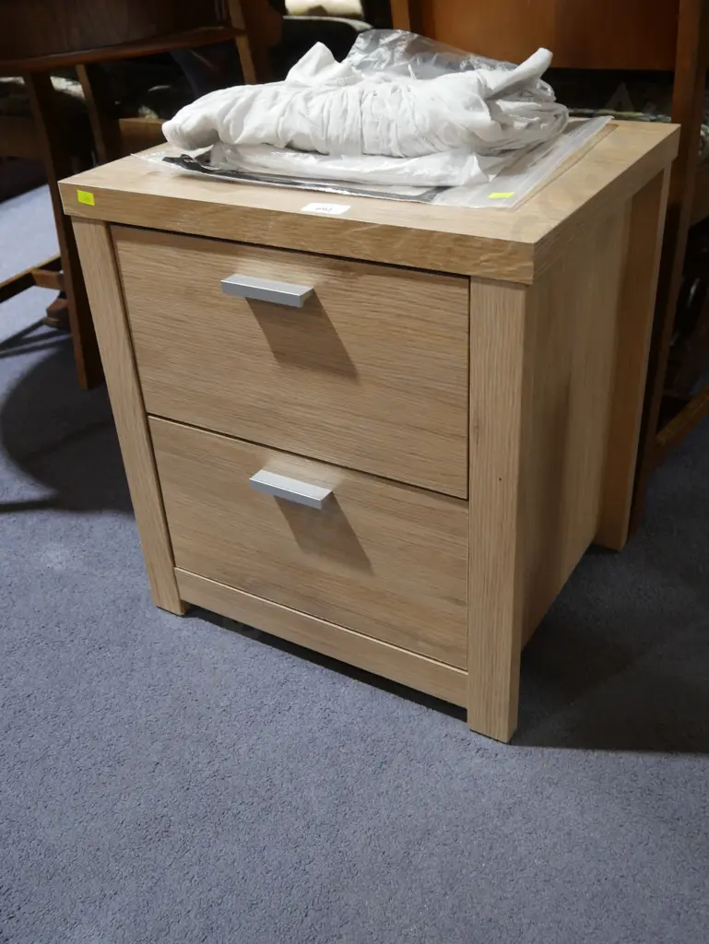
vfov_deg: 53.9
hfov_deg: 41.8
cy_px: 472
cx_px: 354
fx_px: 928
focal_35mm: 34
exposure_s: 1/60
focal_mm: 17
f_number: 4
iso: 640
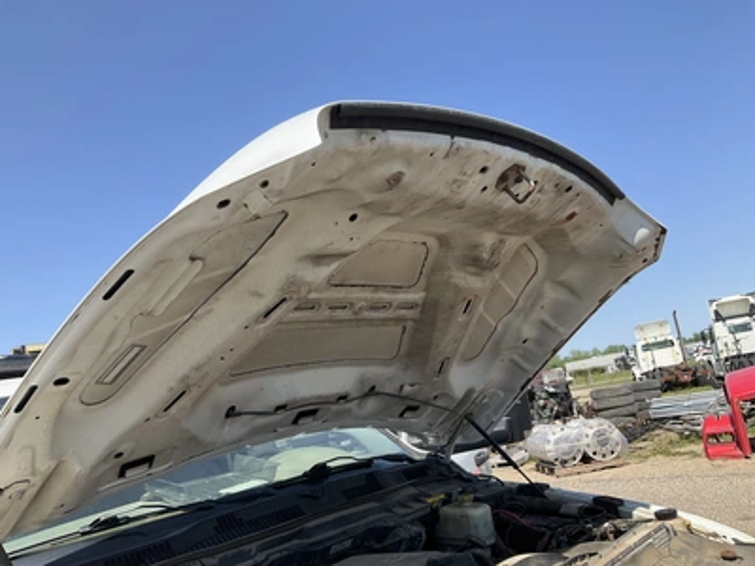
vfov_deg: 48.2
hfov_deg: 61.7
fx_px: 633
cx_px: 378
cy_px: 283
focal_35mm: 29
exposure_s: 1/1195
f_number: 1.8
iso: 25
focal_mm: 3
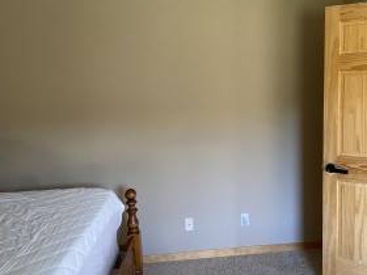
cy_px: 131
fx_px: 360
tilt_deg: -8.9
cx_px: 229
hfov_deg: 53.4
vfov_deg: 41.8
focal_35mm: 34
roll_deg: +1.9
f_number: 1.8
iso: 250
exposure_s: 1/60
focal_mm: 4.25
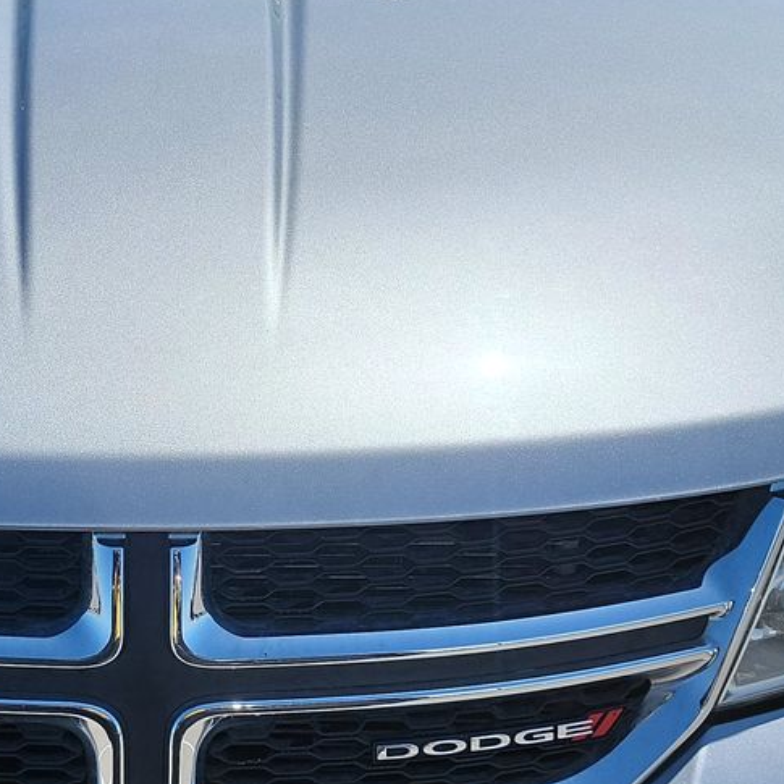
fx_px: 1794
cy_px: 433
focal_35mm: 70
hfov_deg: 24.3
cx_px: 158
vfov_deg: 24.6
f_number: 1.8
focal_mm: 6.7
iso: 50
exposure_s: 1/1317
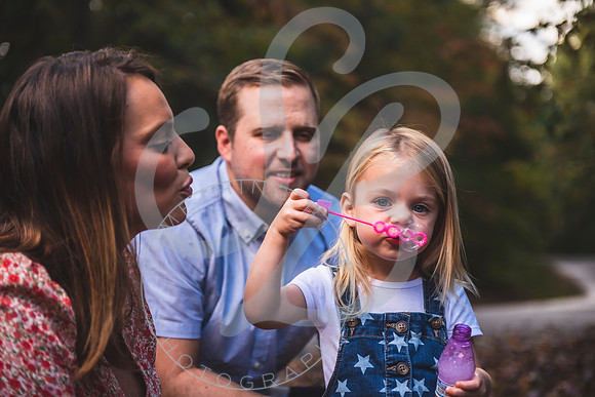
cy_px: 198
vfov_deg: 19.5
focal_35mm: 70
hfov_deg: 28.8
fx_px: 1157
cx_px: 298
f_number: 2.8
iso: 100
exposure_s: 1/200
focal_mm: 70
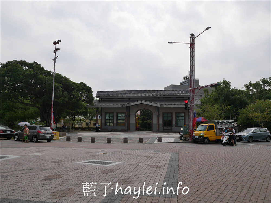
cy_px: 102
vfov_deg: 46.8
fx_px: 235
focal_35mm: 30
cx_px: 136
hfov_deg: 60.0
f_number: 6.3
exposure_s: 1/1300
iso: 200
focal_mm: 15
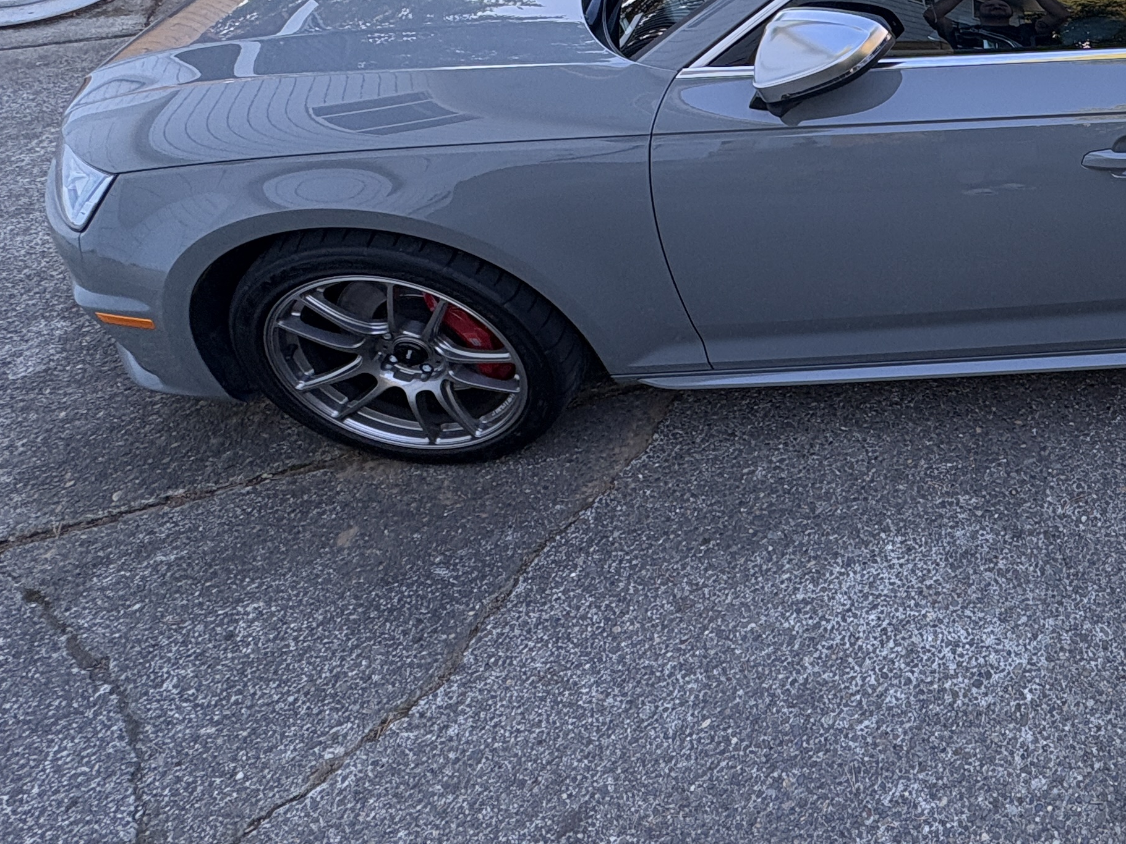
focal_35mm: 31
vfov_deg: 43.6
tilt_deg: -36.8
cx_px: 1080
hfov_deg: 49.6
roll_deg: +1.0
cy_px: 187
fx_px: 1008
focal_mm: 2.22
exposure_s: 1/128
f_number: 2.2
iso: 125
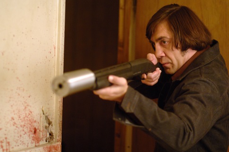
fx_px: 810
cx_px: 114
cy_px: 76
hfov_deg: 16.1
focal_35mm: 128
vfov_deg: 10.7
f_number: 1.4
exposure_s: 1/80
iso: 800
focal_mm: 85
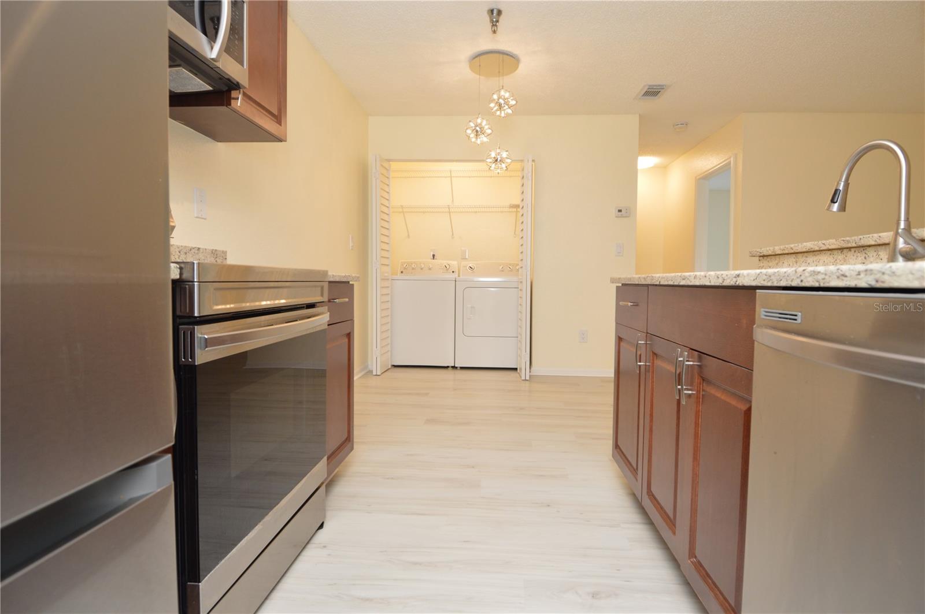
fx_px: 462
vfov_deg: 67.3
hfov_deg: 90.1
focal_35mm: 18
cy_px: 307
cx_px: 462
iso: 400
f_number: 4
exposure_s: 1/60
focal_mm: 12
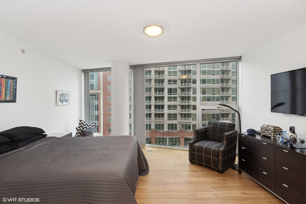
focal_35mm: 17
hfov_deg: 93.3
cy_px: 102
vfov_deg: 70.5
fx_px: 145
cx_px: 153
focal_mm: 17
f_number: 7.1
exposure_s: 1/13
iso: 200
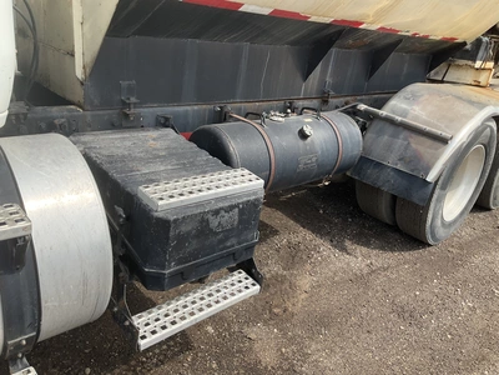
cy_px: 188
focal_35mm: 29
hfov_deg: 61.7
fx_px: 418
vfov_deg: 48.2
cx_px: 250
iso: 25
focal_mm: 3
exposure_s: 1/929
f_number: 1.8
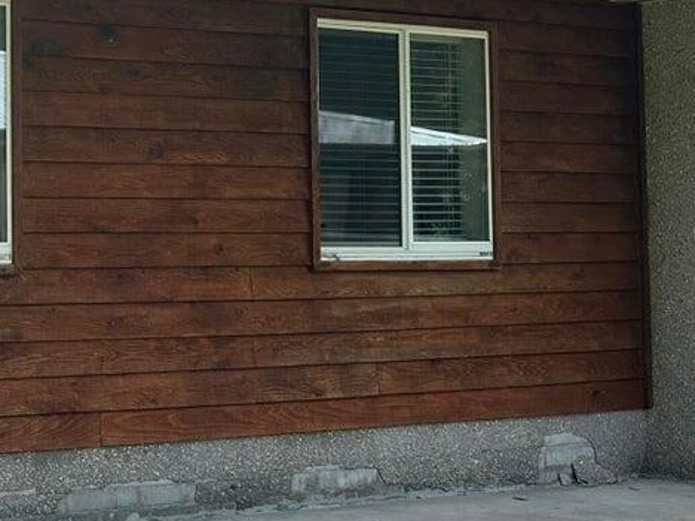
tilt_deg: +3.3
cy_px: 140
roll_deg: -0.1
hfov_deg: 24.2
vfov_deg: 20.9
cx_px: -221
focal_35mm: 70
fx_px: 1405
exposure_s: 1/2660
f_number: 1.78
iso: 80
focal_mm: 6.86
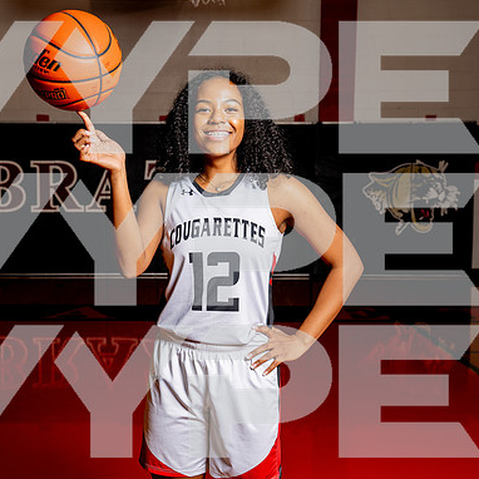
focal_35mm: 62
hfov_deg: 27.6
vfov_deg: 27.7
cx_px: 168
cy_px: 240
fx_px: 971
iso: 100
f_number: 5.6
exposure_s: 1/250
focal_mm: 48
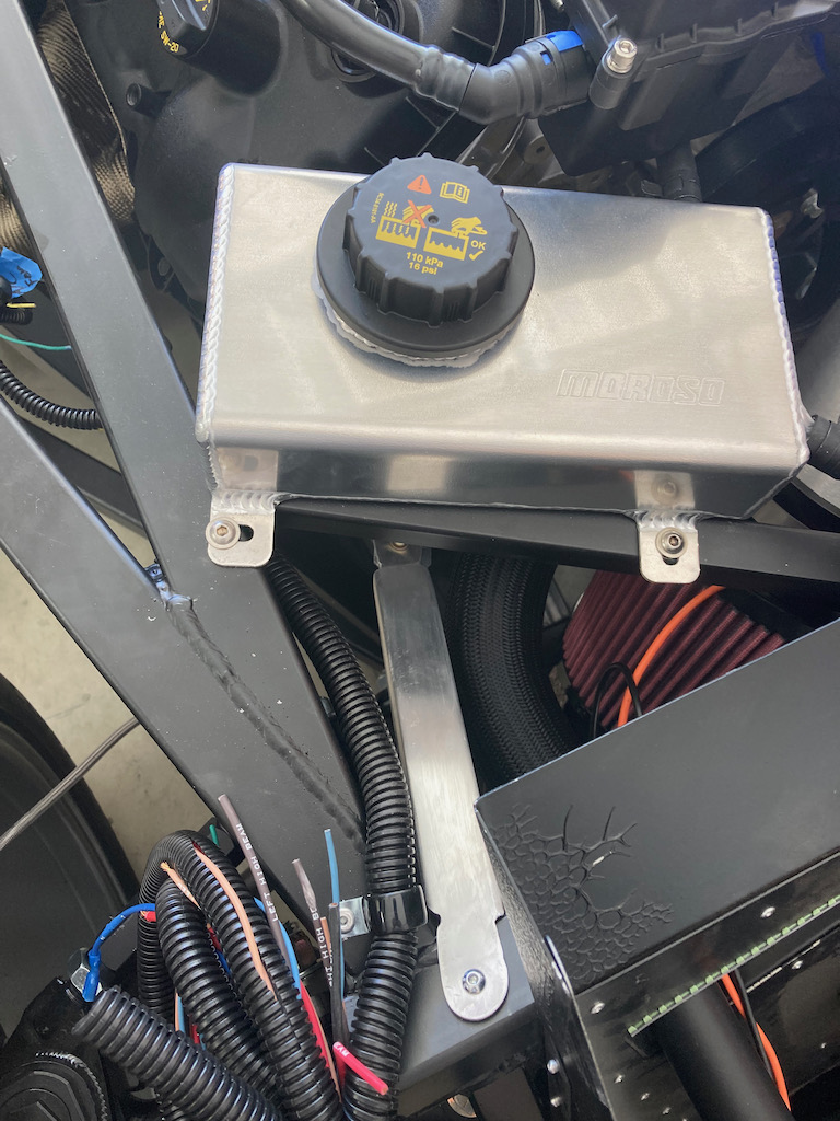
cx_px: 420
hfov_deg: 49.7
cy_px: 560
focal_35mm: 28
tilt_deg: -72.2
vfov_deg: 63.4
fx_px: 906
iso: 64
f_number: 1.8
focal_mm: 3.99
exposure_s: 1/60
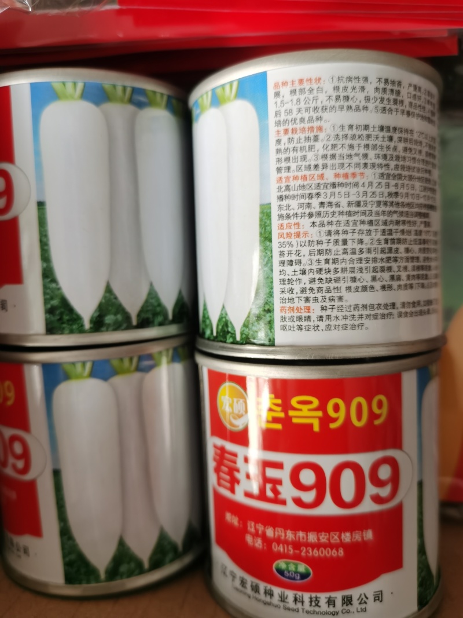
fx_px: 482
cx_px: 232
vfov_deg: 65.3
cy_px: 309
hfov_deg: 51.3
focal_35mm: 27
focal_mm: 5.58
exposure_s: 1/50
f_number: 1.8
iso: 250
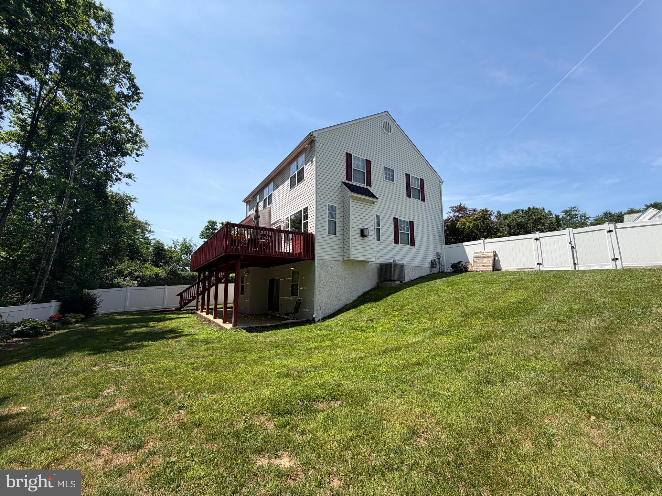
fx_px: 268
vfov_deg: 85.7
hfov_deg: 102.1
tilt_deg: +10.1
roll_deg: -0.1
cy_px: 248
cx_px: 331
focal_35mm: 14
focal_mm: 2.22
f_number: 2.2
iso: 20
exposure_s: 1/770
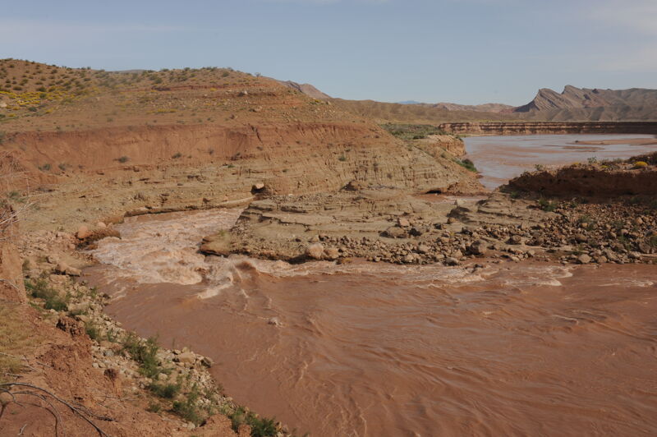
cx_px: 328
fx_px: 638
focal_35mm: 35
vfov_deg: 37.8
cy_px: 218
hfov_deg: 54.5
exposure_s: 1/320
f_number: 13
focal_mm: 35
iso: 200
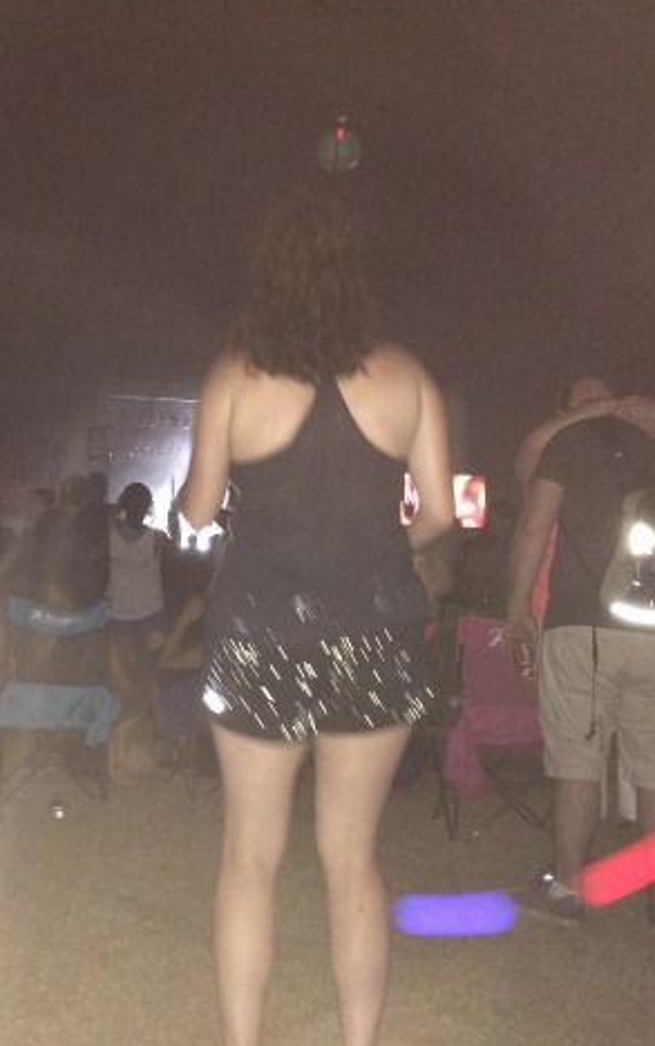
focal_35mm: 42
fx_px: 1198
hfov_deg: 30.1
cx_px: 174
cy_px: 519
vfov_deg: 47.2
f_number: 2.2
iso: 500
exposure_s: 1/16
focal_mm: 4.15
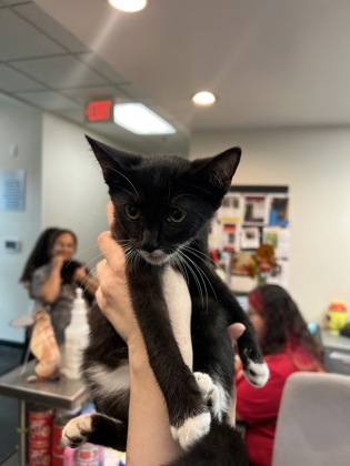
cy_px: 233
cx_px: 175
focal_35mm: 26
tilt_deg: -2.8
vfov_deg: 67.3
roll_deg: -2.5
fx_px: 351
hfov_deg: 53.1
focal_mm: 5.7
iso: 125
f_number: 1.5
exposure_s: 1/120
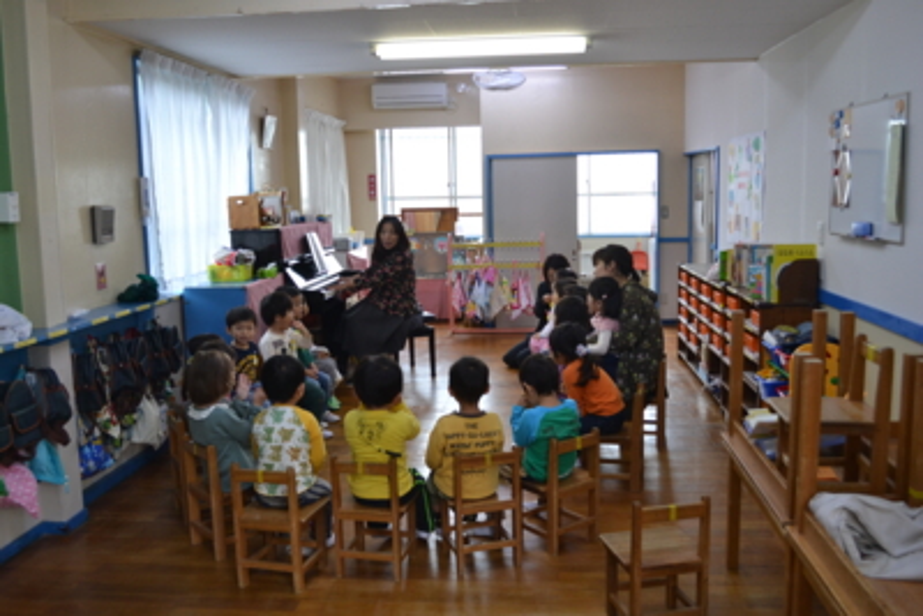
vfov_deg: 40.0
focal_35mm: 33
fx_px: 846
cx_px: 462
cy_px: 308
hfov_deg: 57.2
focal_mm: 22
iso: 400
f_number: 4.5
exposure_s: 1/80
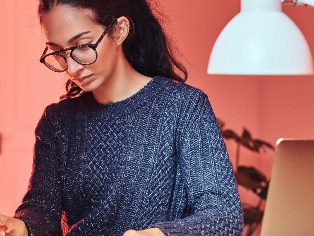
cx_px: 161
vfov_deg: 13.6
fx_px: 989
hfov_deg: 18.0
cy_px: 126
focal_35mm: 109
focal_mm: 56
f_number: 2.8
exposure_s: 1/100
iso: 640
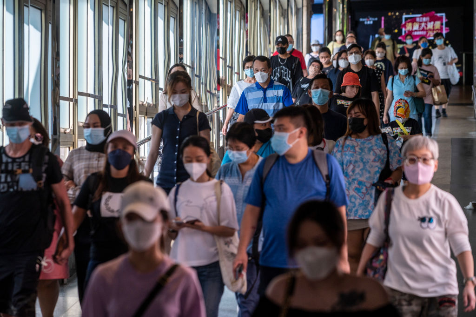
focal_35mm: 160
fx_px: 2114
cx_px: 238
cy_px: 158
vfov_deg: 8.6
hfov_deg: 12.8
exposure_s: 1/320
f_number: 5
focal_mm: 160
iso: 560
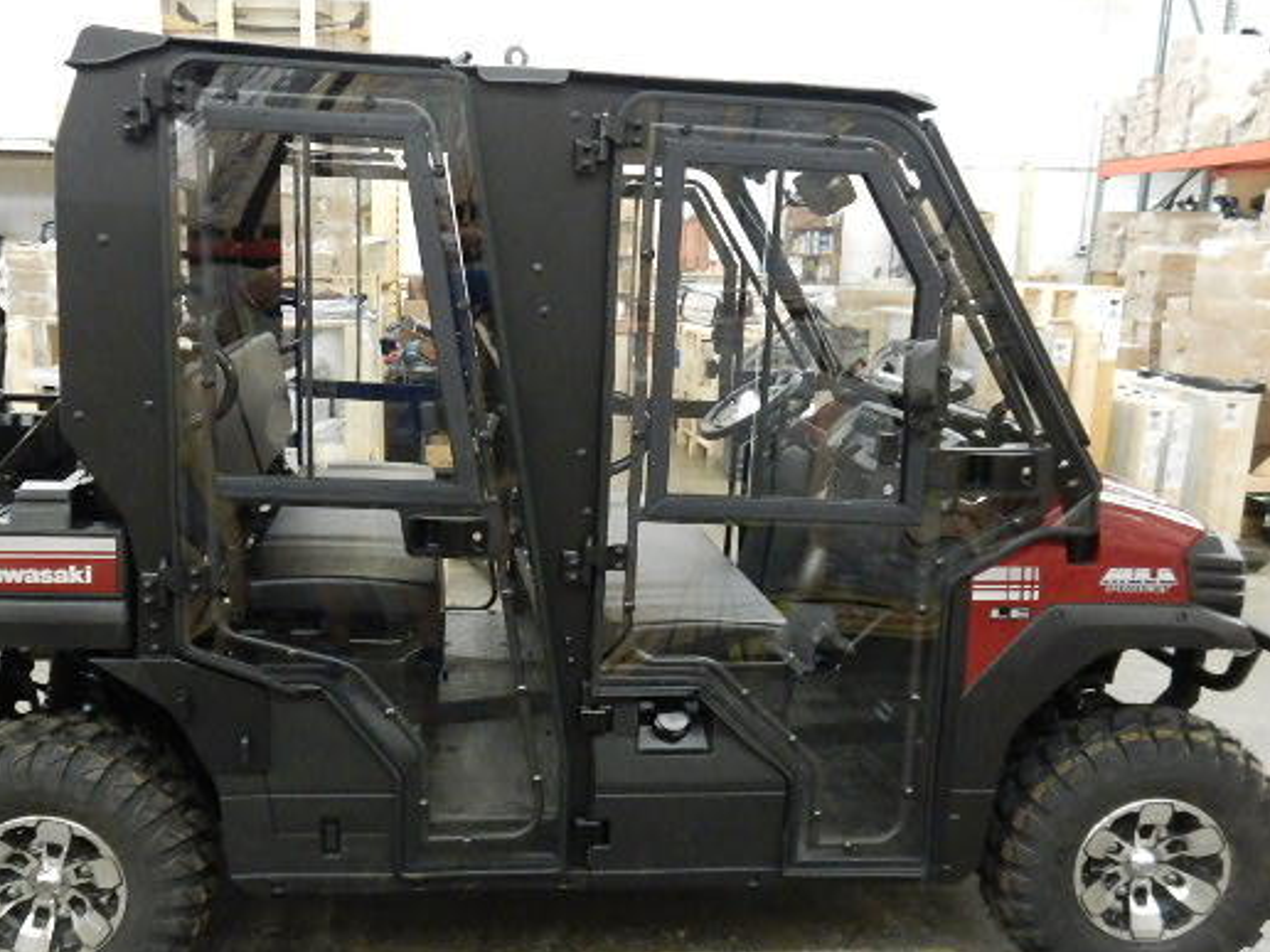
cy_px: 507
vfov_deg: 45.4
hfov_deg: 58.0
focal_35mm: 31
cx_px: 527
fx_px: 1137
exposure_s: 1/4
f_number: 3.2
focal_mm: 4.5
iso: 200
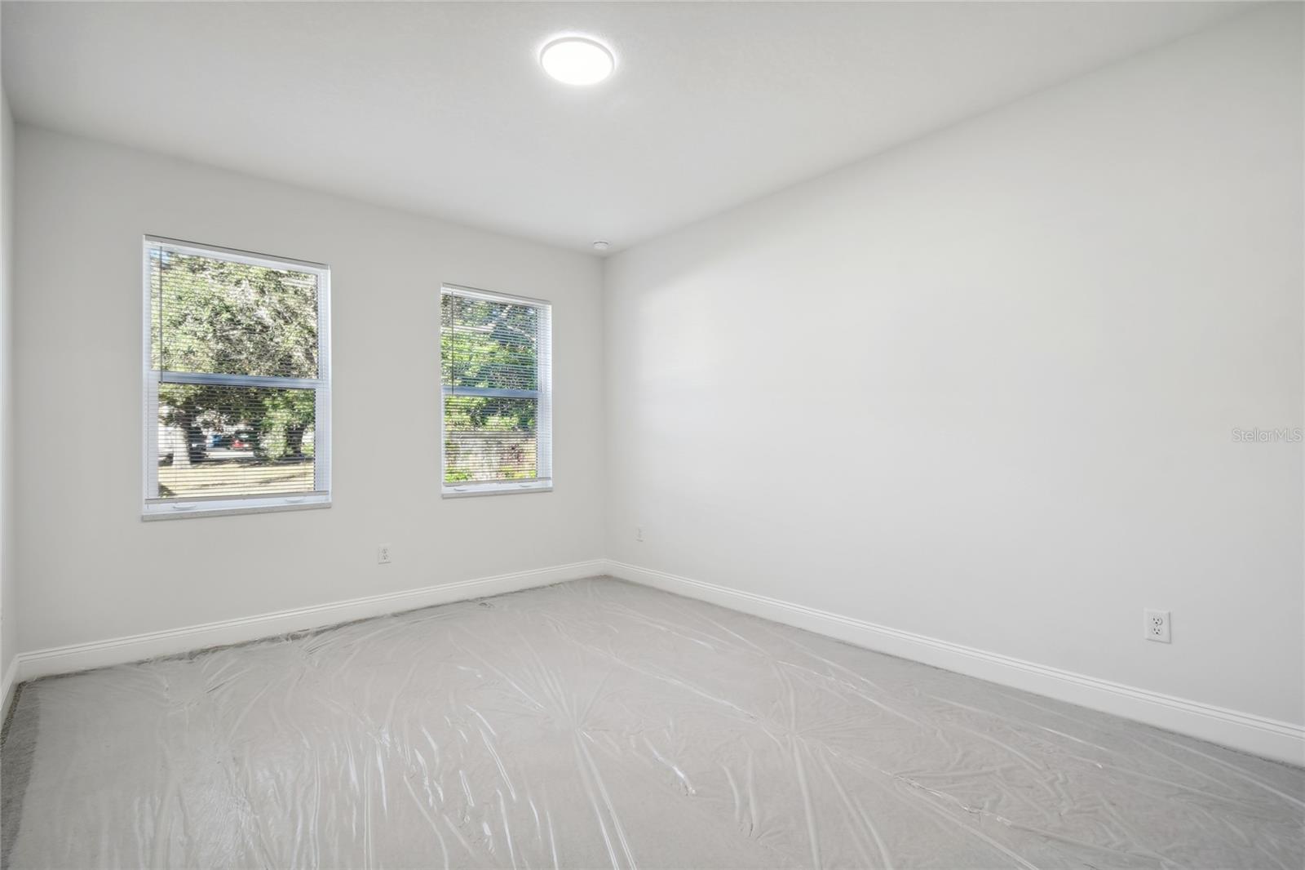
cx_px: 652
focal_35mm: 16
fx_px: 580
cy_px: 435
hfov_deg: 96.7
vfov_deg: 73.7
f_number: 7.1
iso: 100
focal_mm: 11
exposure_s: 1/5
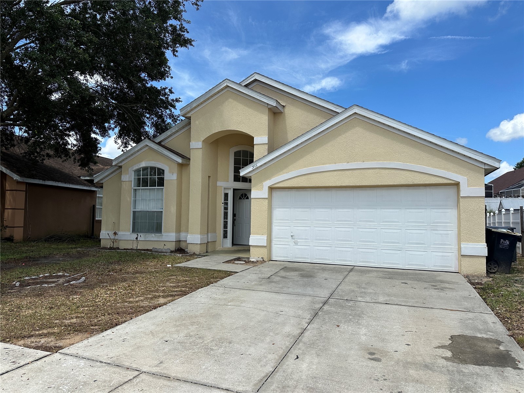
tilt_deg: +4.7
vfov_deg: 56.8
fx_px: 363
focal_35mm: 24
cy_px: 196
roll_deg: -0.3
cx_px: 262
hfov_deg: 71.6
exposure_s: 1/5263
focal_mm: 6.86
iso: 80
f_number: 1.78
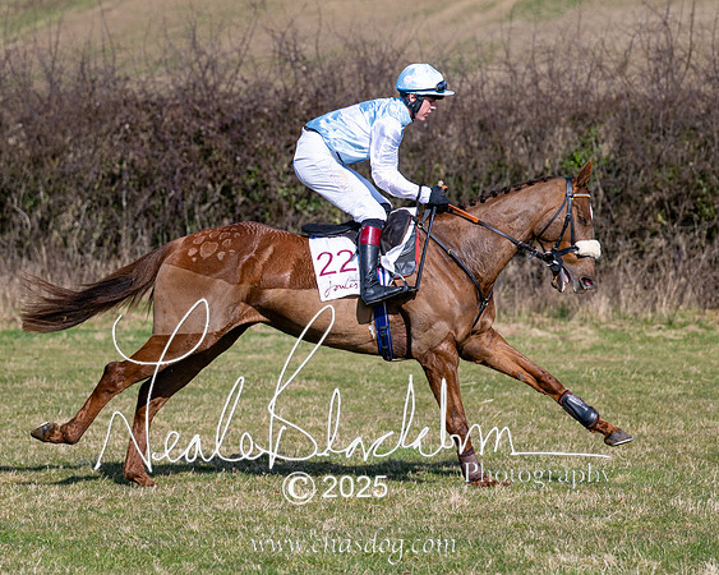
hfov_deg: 9.1
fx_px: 4516
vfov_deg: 7.3
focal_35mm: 212
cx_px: 233
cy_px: 290
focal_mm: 104
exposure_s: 1/5000
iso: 200
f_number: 2.8
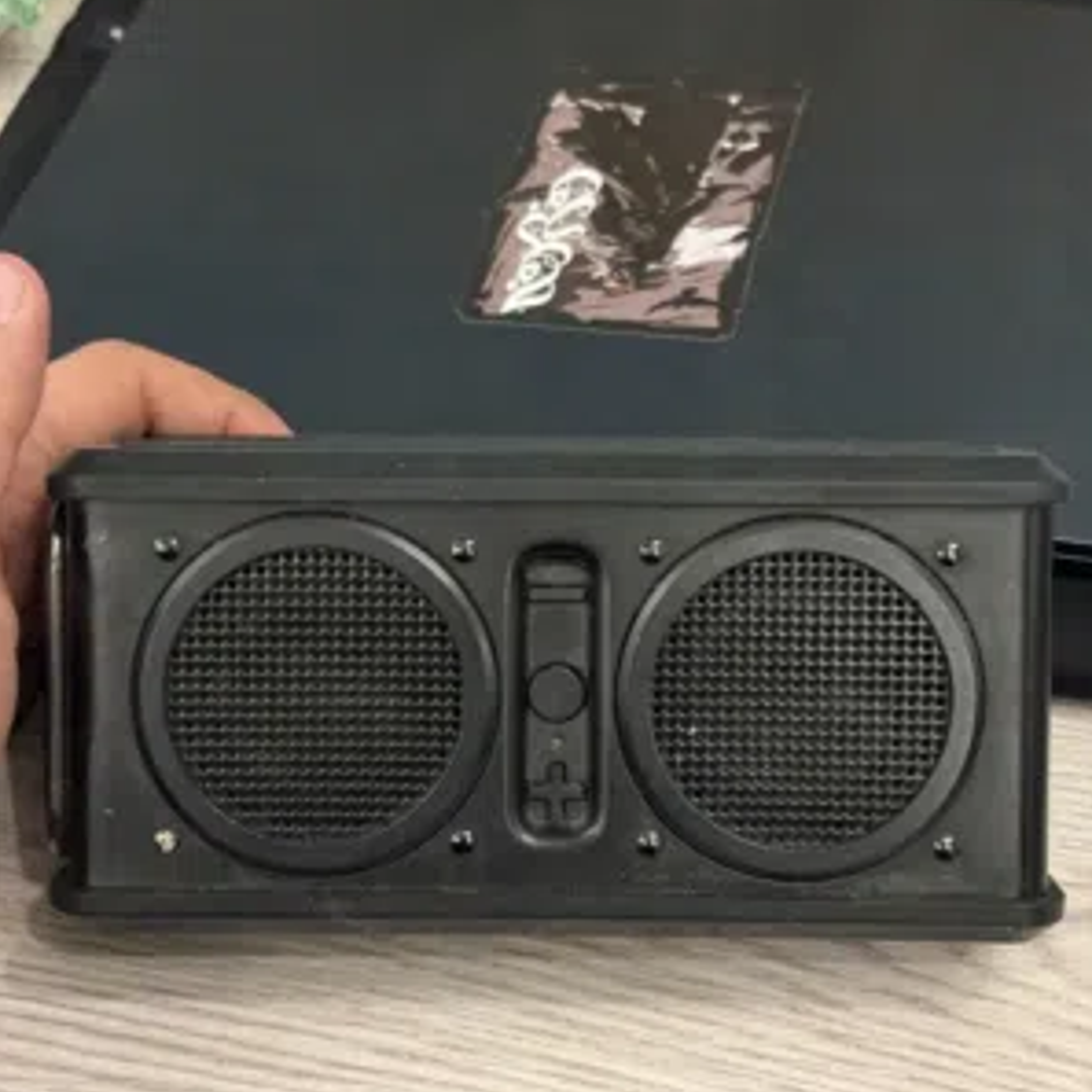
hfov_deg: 27.7
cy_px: 500
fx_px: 2213
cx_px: 544
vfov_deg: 27.7
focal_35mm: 62
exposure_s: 1/20
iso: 500
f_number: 1.6
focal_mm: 5.96
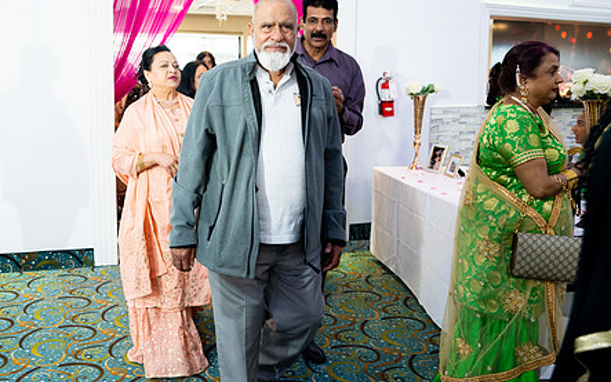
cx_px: 221
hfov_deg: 58.7
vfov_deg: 39.2
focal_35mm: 32
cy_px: 141
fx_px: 533
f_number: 2.8
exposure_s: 1/125
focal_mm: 24
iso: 1600
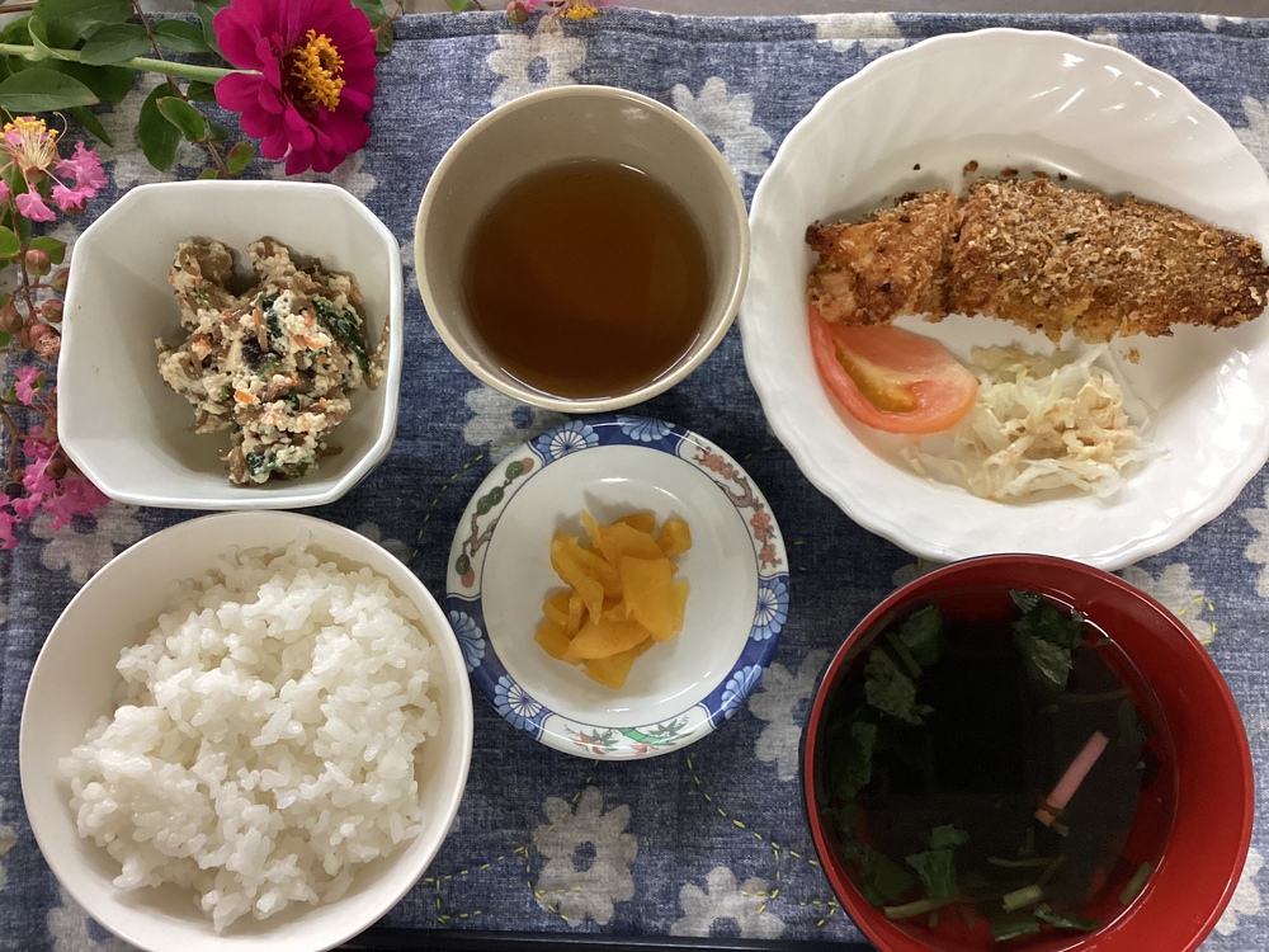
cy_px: 476
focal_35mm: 31
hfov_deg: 58.4
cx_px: 634
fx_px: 1136
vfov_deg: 45.4
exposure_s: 1/60
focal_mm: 3.3
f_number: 2.4
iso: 200
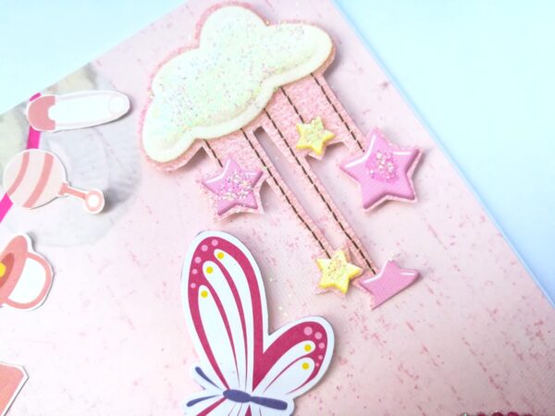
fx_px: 417
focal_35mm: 26
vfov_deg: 53.1
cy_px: 208
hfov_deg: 67.3
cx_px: 278
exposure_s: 1/374
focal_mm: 3.83
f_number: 2.2
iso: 50
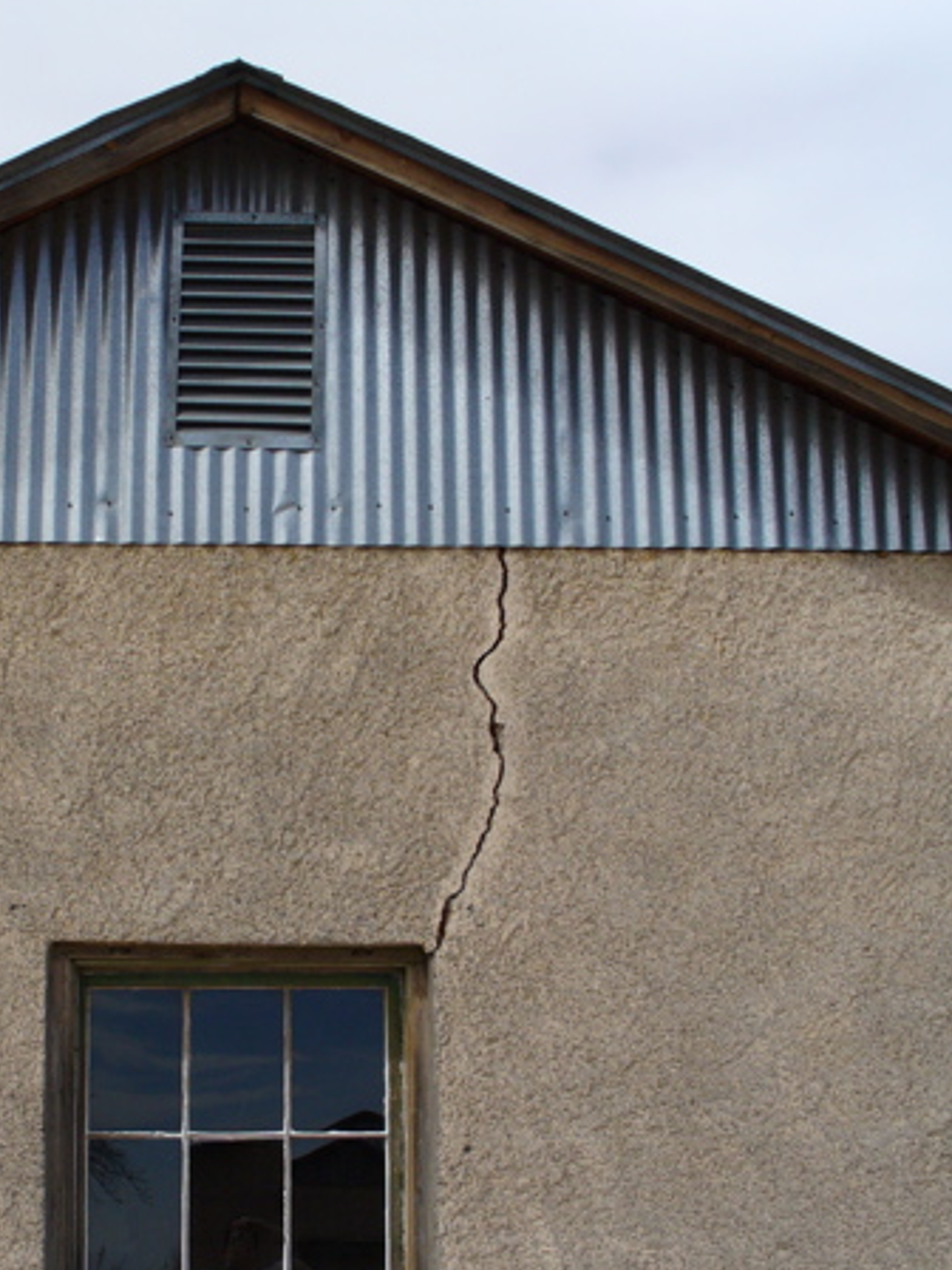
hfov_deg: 24.2
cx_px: 275
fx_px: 2200
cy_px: 731
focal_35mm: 60
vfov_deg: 32.1
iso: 80
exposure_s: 1/500
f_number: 5.8
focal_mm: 7
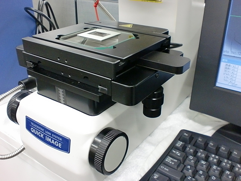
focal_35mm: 35
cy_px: 90
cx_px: 120
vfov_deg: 40.7
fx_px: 244
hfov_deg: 52.6
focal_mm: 6.3
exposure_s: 1/60
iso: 320
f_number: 3.1
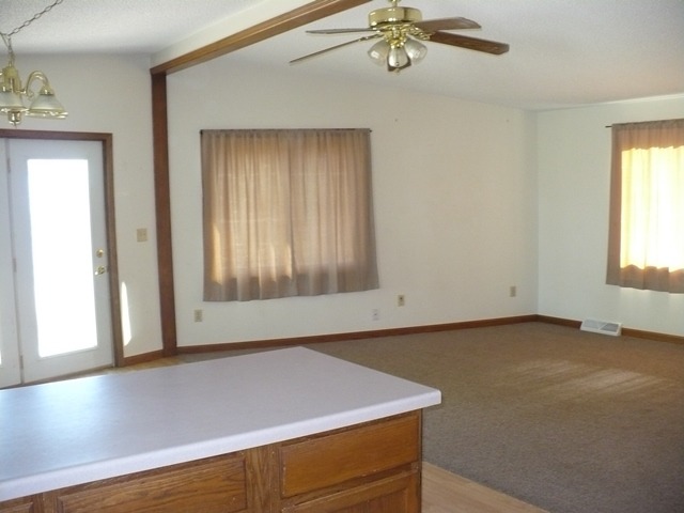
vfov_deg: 38.7
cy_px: 256
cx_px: 342
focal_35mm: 37
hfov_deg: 50.1
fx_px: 731
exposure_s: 1/30
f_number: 2.8
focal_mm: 6.1
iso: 250
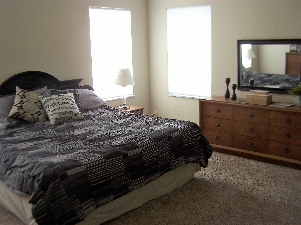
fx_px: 330
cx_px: 150
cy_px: 112
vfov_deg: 37.7
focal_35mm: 38
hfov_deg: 49.0
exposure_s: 1/125
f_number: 2.8
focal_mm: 6.3
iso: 80
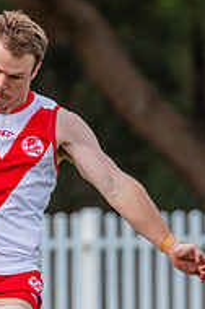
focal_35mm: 2016
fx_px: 17282
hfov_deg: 0.7
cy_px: 203
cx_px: -2
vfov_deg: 1.0
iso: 800
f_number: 5
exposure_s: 1/1600
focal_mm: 420
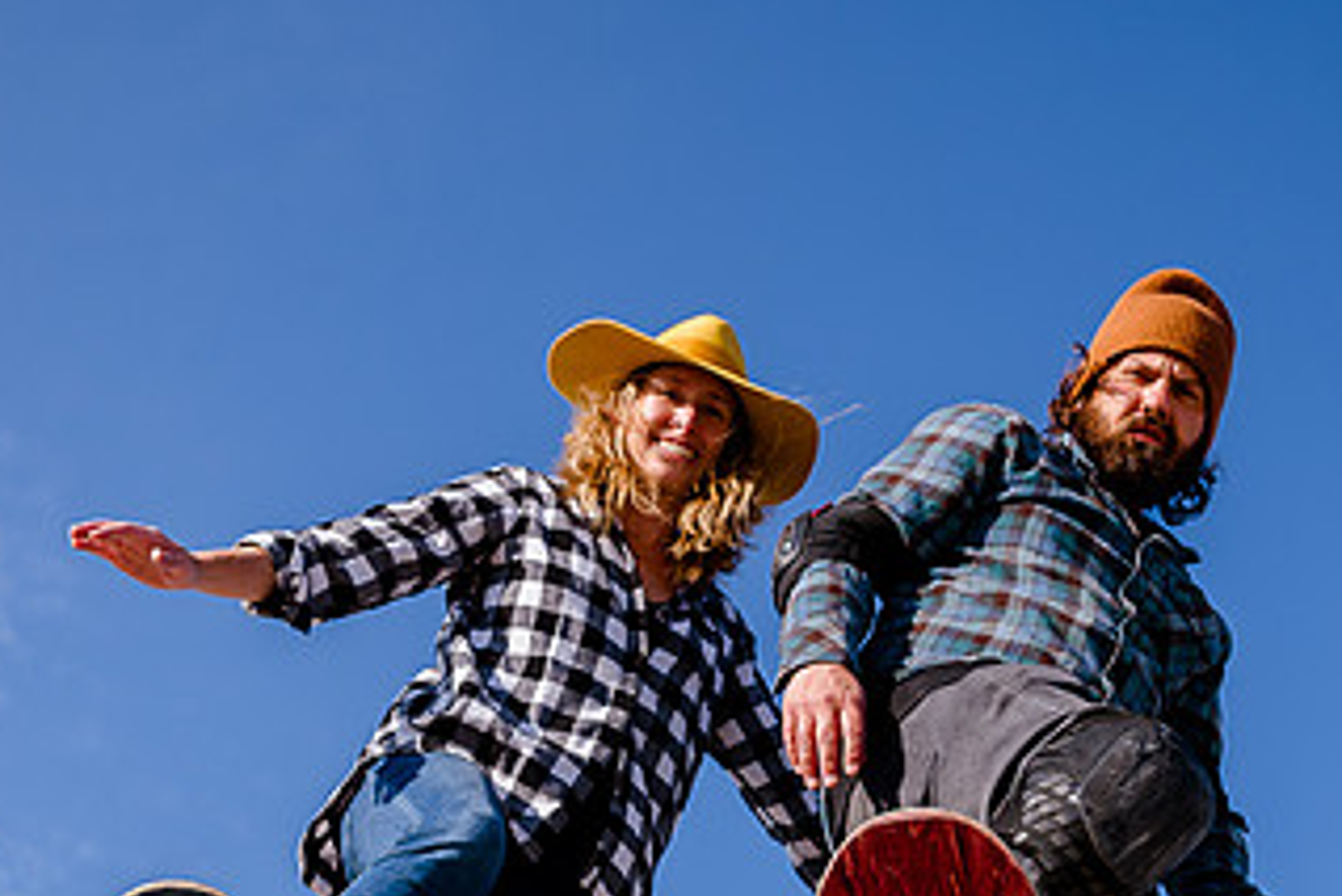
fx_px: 2573
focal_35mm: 69
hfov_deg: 29.2
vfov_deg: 19.4
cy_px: 803
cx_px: 753
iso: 200
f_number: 5.6
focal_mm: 38
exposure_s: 1/640
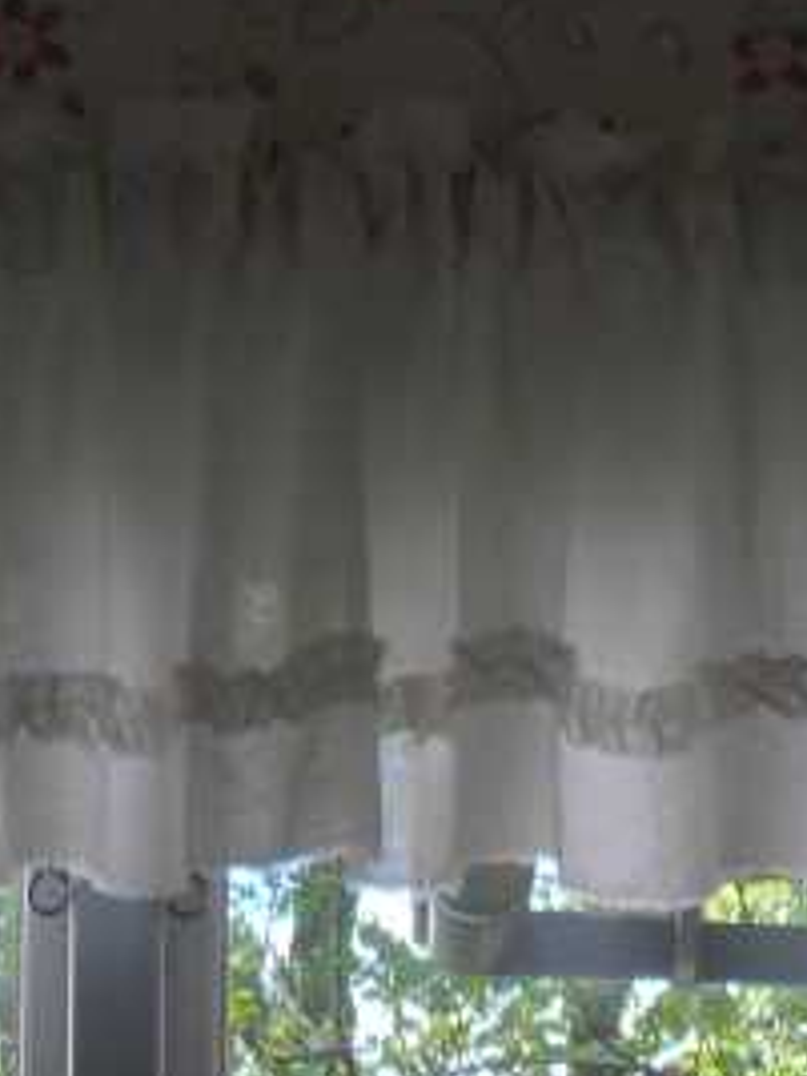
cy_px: 2228
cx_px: 414
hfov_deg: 10.7
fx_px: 4321
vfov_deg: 12.3
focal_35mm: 139
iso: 100
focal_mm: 5.4
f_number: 3
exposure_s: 1/125
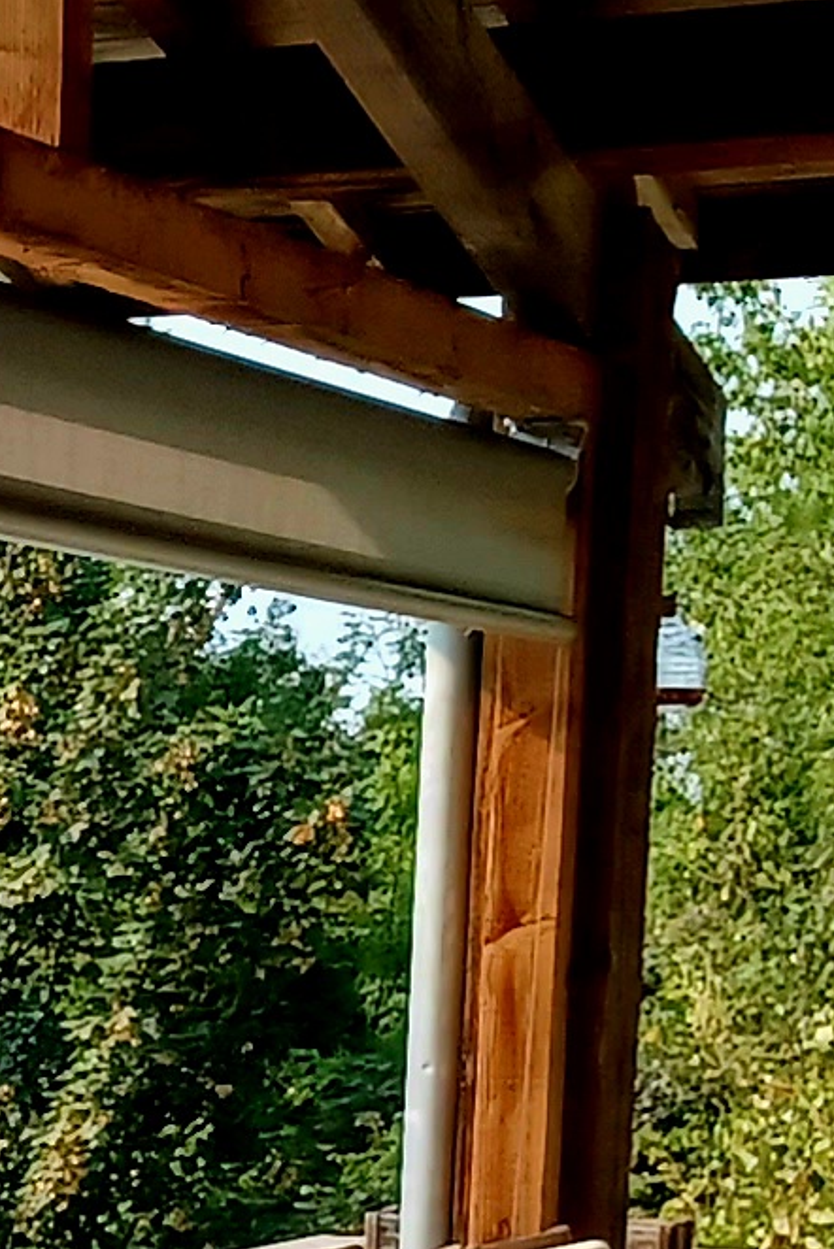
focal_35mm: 157
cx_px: -1385
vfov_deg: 12.8
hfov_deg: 7.9
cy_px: 1404
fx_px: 5450
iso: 32
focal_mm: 4.6
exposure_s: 1/417
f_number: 1.8
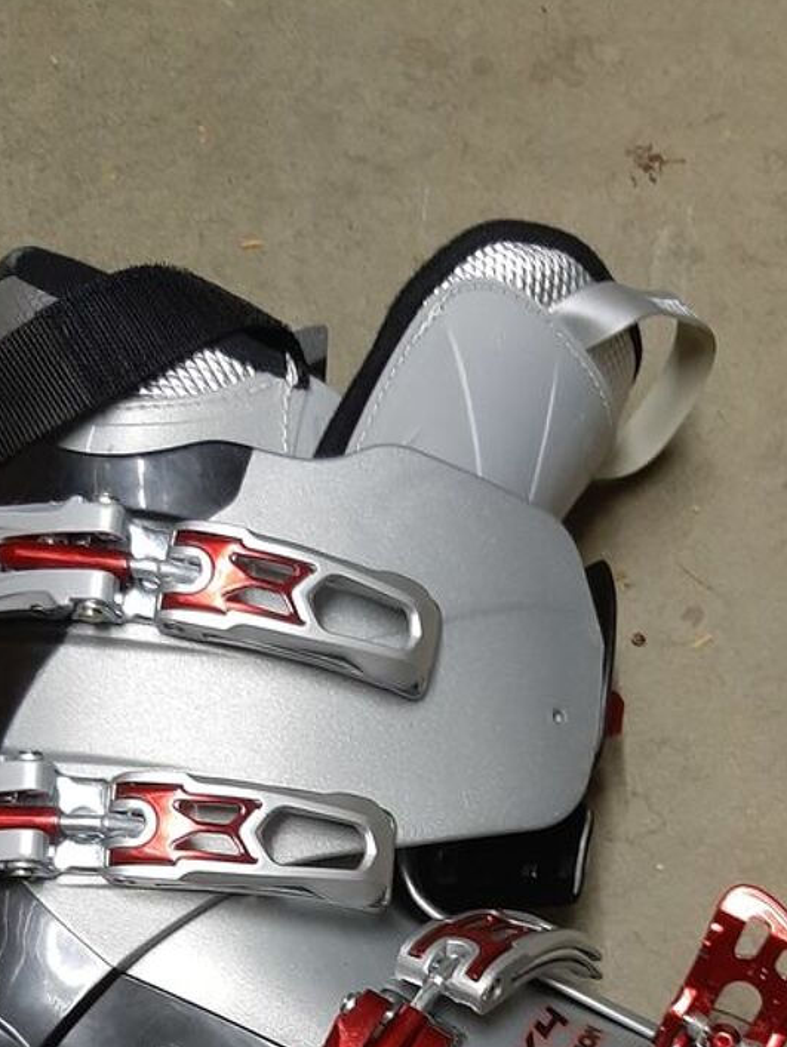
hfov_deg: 29.7
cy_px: 923
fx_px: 1484
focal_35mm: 49
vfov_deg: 36.7
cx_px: 393
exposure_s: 1/25
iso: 200
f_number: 1.7
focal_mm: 3.93
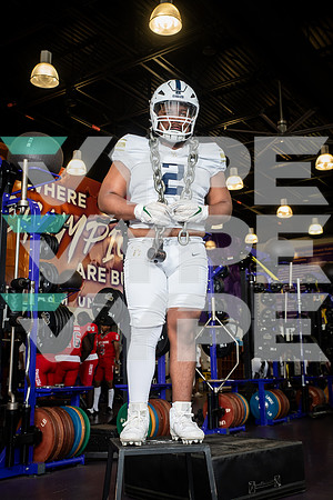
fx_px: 555
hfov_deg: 33.4
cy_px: 250
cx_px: 166
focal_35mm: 40
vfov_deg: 48.5
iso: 500
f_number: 5.6
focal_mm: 40
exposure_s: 1/250
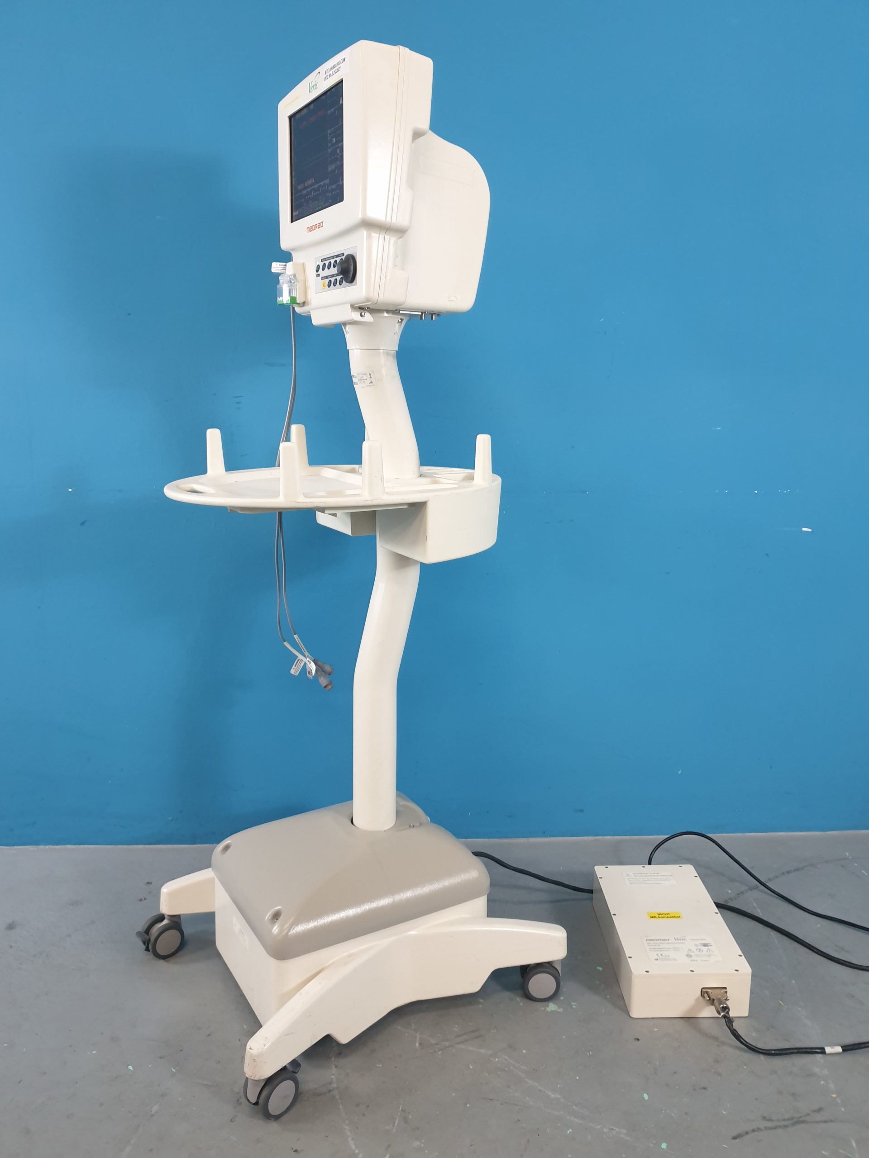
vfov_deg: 67.3
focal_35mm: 26
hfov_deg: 53.1
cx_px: 434
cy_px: 579
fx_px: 870
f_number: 1.5
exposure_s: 1/50
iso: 200
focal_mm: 4.3
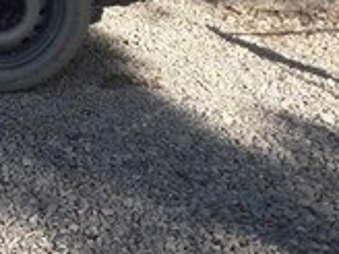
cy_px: -121
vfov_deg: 12.5
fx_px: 1107
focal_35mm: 113
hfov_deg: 14.5
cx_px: -337
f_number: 1.9
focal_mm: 3.7
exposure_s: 1/753
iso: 40
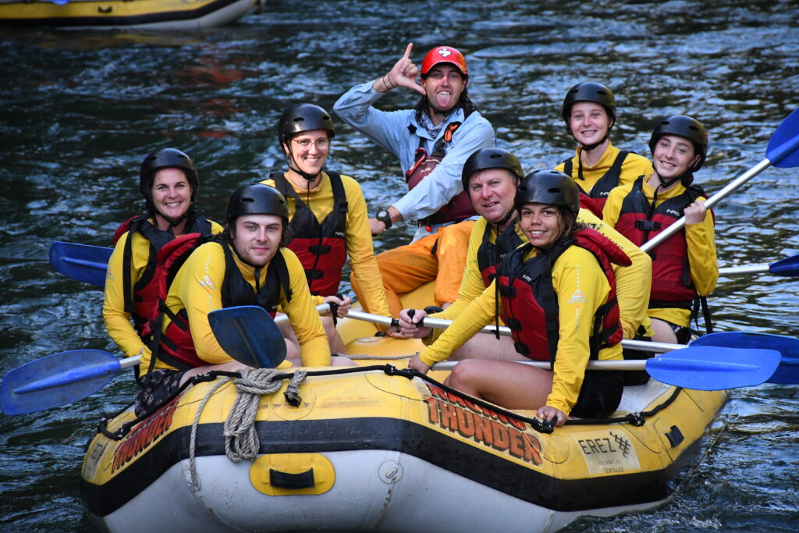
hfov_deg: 11.8
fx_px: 3862
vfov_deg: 7.9
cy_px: 266
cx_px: 400
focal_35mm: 174
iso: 3200
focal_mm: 116
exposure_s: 1/1250
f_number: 5.6
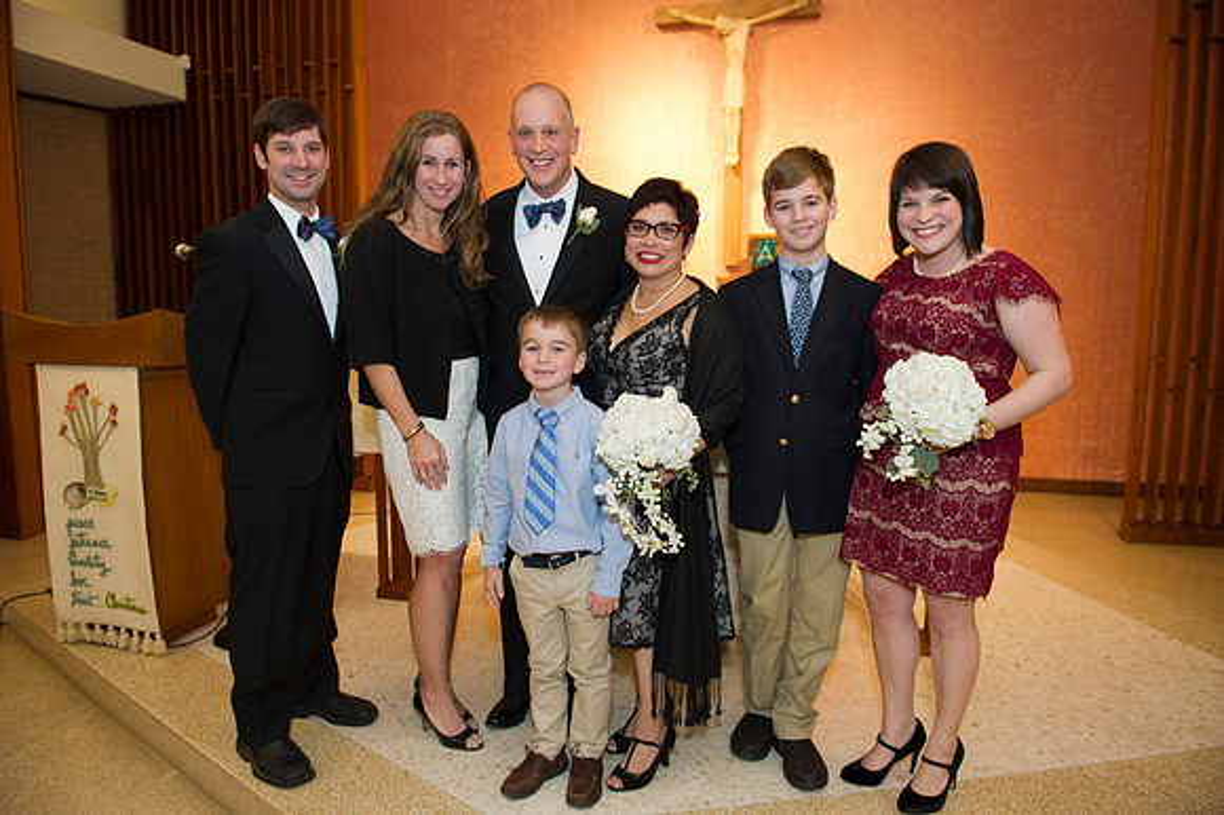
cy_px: 408
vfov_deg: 53.1
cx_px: 612
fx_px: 816
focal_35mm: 24
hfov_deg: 73.8
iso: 1600
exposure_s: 1/160
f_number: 4
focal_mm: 24
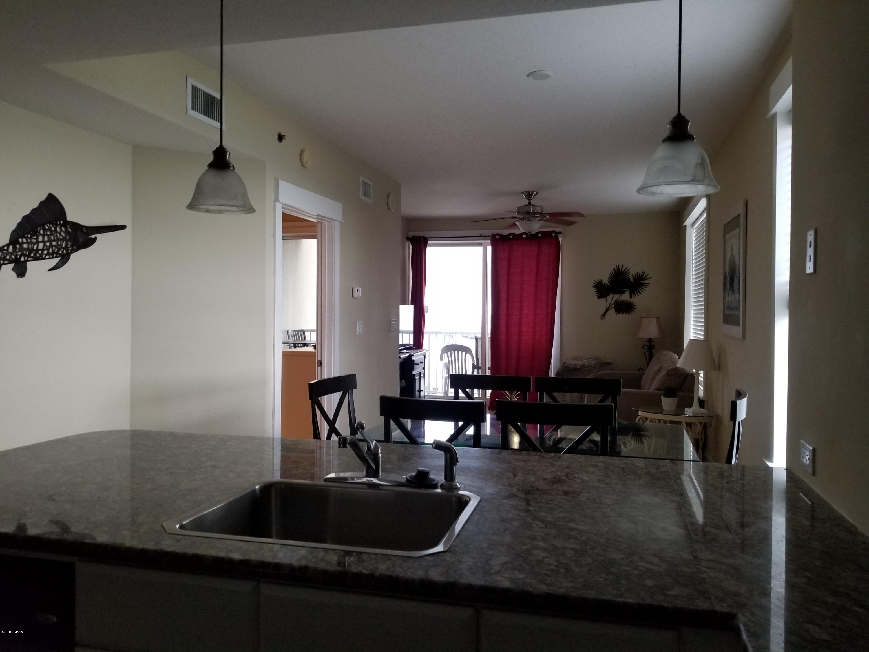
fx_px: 653
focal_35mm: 26
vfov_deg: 53.1
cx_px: 434
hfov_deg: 67.3
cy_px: 326
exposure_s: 1/40
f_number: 1.7
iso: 160
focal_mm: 4.3
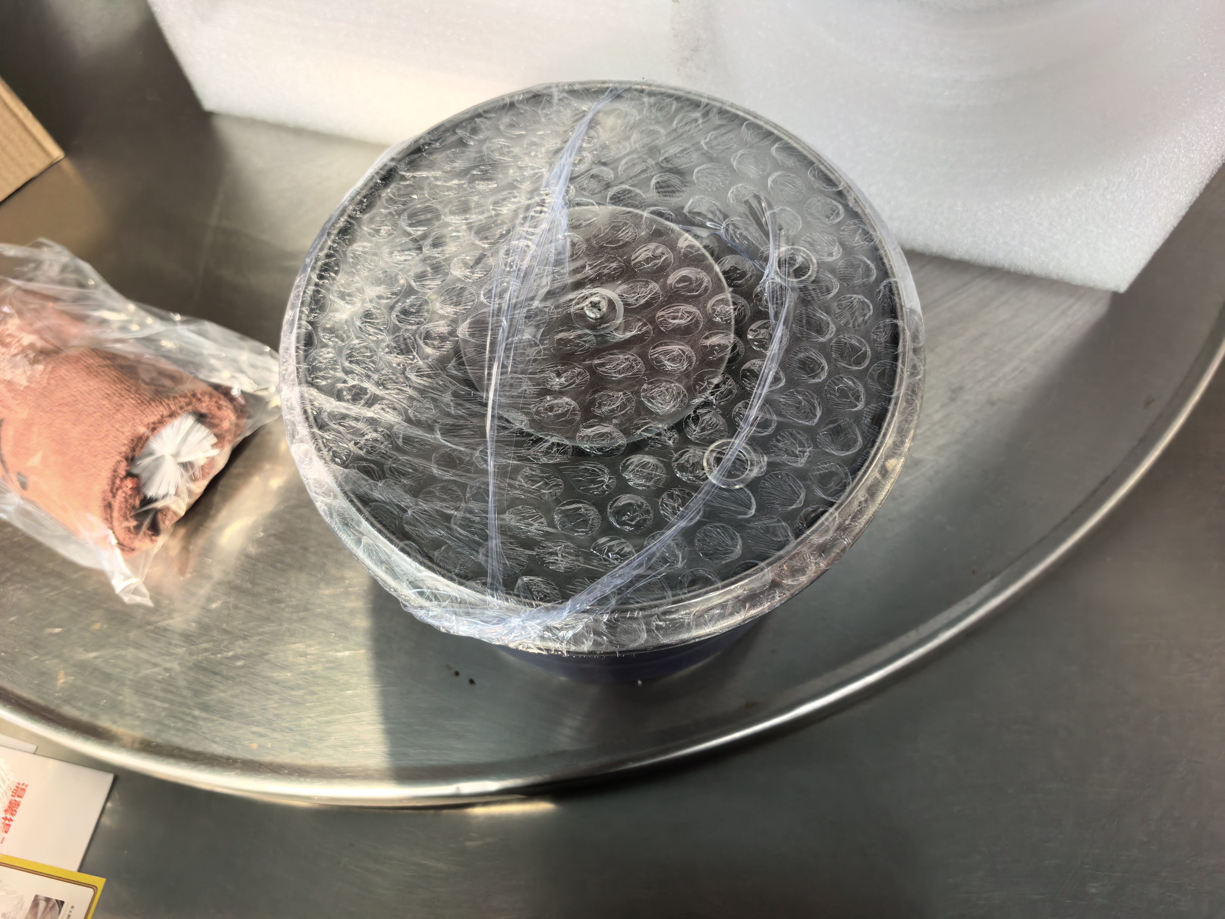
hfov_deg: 71.6
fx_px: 849
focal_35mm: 24
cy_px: 460
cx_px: 612
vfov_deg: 56.8
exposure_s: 1/597
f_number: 2
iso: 50
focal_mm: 5.75
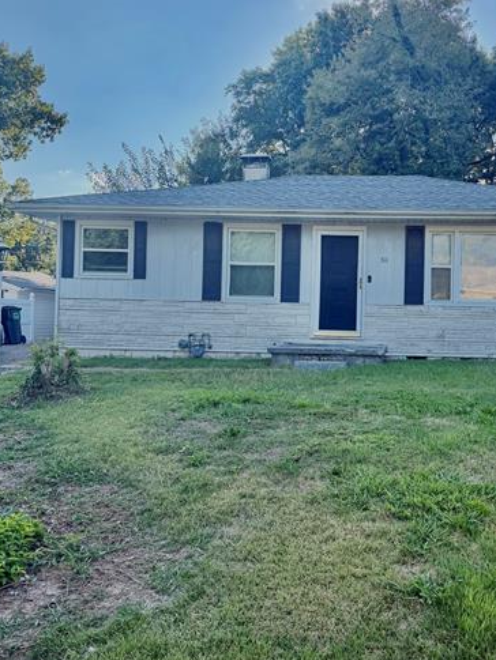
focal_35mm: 38
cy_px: 303
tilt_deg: +1.9
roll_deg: -1.5
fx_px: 726
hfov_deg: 37.0
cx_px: 364
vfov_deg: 48.9
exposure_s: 1/2703
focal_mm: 6.76
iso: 100
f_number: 1.78
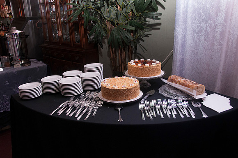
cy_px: 79
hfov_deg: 62.0
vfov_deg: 43.5
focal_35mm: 30
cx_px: 119
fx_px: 198
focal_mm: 20
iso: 800
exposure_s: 1/25
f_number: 5.6
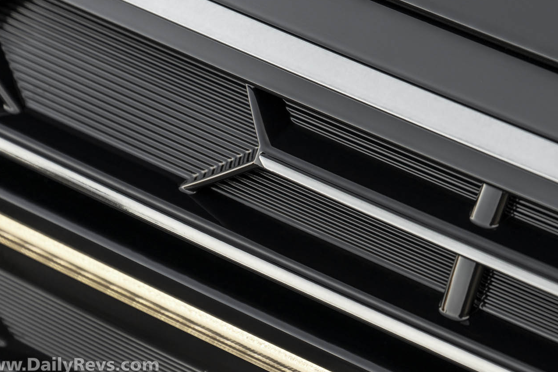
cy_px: -98
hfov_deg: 11.2
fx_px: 2790
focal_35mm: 180
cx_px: 683
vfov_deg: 7.6
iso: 200
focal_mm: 70
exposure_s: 1/40
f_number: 5
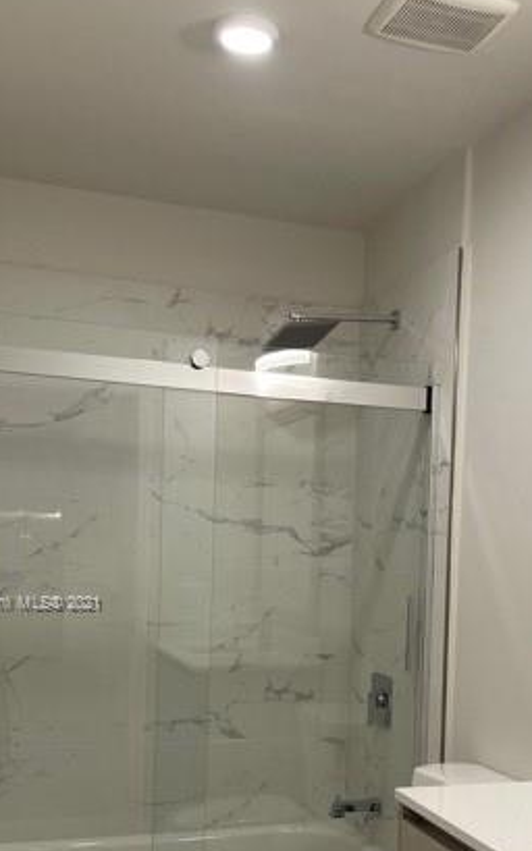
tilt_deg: -2.3
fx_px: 998
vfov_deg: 45.1
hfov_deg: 29.6
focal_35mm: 43
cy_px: 604
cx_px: 362
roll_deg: -0.5
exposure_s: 1/60
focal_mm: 4.2
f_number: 1.6
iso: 64
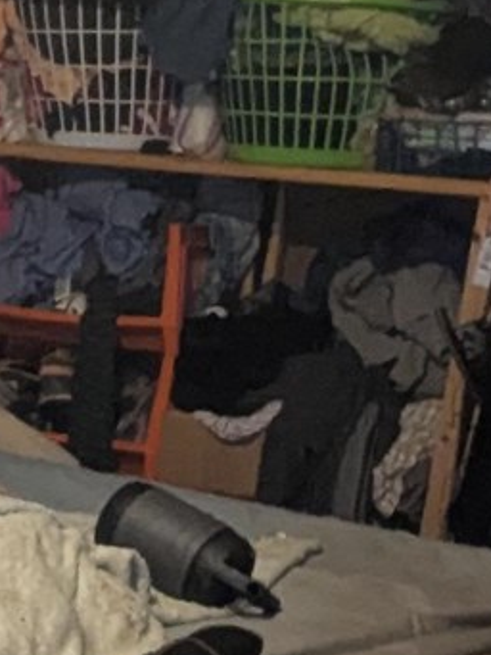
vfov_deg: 17.9
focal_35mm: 108
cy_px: 592
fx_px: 2041
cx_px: -374
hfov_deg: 12.6
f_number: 2.2
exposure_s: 1/30
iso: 567
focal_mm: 2.35
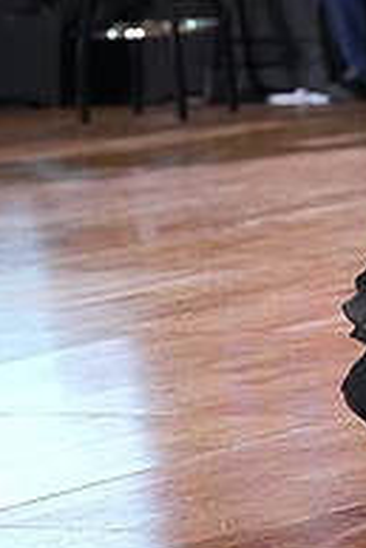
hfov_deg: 4.7
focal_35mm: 289
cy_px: -111
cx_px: 495
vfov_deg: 7.1
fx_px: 4399
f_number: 4.5
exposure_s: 1/400
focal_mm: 96
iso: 6400
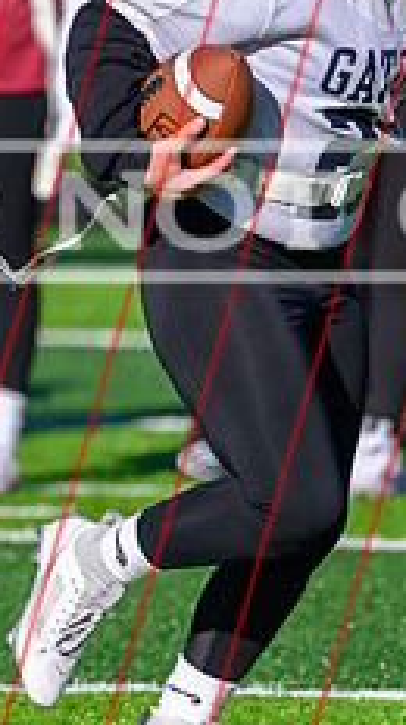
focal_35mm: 962
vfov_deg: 2.2
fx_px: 18465
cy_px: 570
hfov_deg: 1.3
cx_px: 193
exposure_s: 1/1600
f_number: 3.2
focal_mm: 200
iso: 110
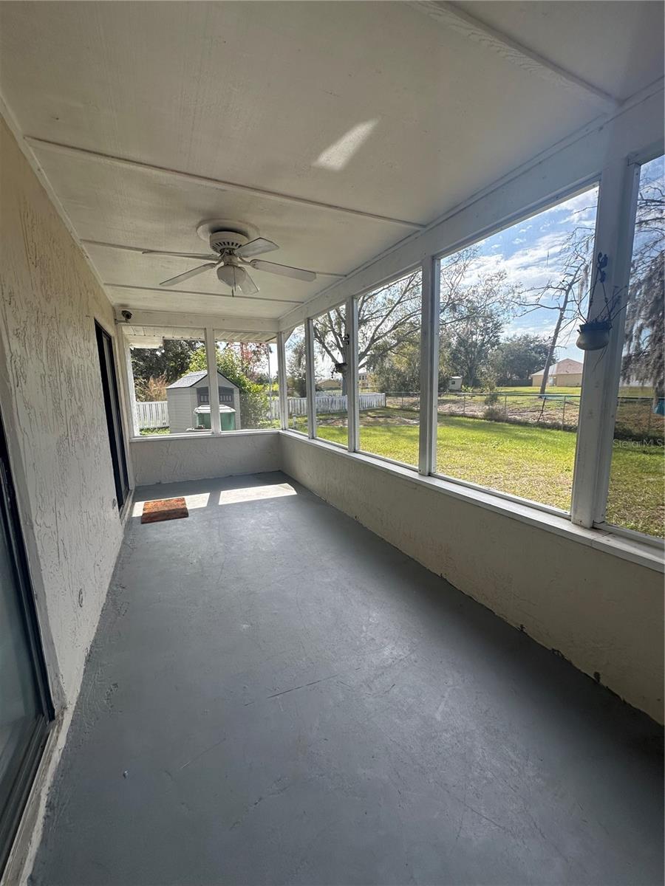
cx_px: 332
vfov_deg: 102.1
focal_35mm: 14
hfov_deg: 85.7
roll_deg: +1.1
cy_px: 443
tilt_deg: -6.8
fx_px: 359
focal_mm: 2.22
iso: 40
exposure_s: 1/509
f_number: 2.2
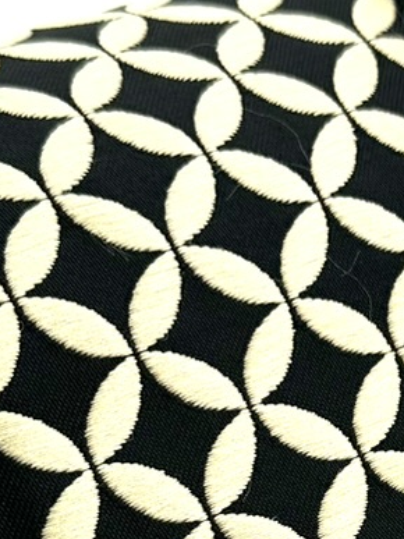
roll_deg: +0.1
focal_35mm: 127
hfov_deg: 11.5
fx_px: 1977
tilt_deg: -35.1
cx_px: 458
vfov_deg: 15.1
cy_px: 618
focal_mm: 6.86
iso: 80
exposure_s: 1/3247
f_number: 1.78
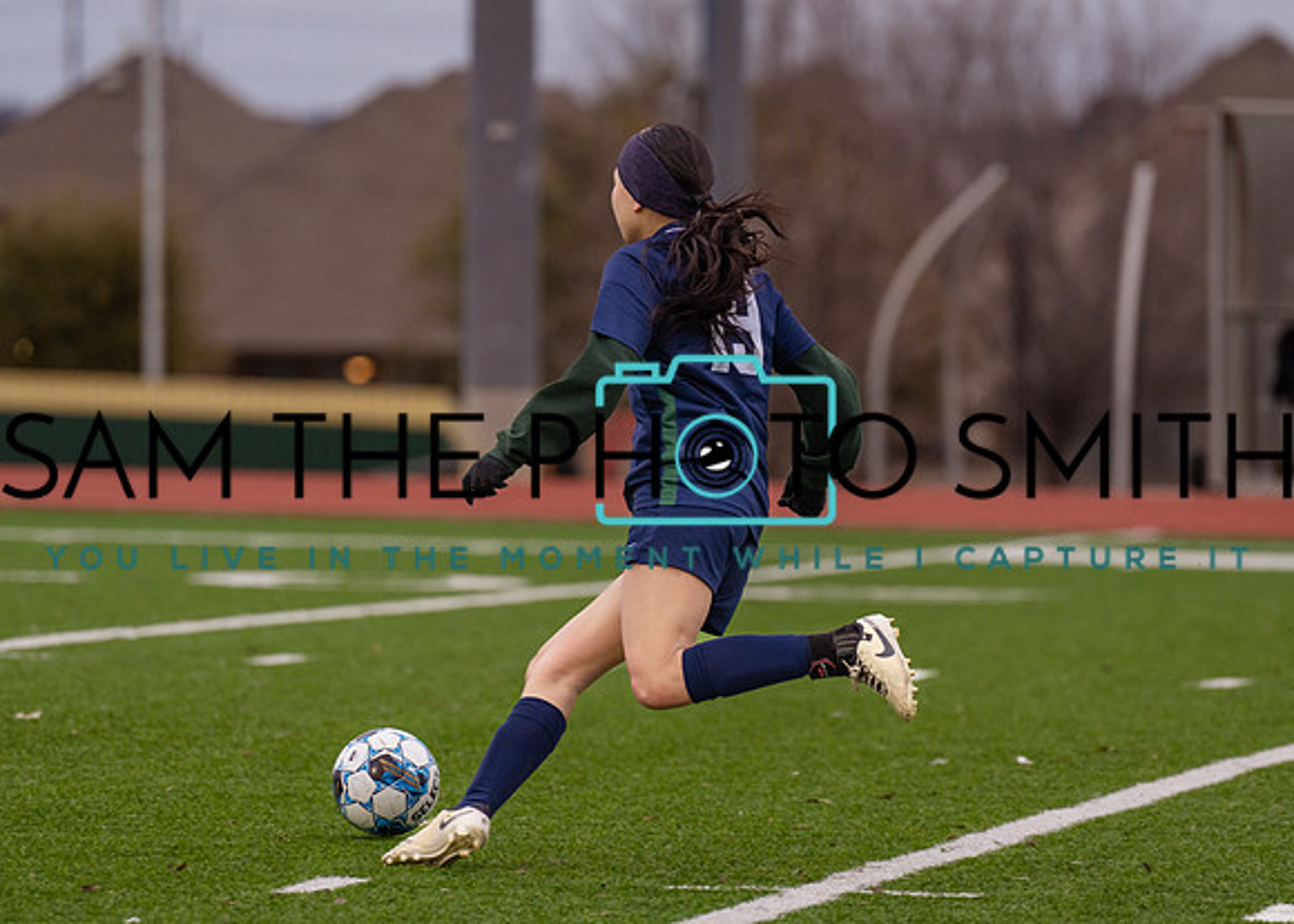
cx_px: 702
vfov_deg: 3.9
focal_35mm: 373
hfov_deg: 5.4
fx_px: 13707
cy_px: 528
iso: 800
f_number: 4
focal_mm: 272
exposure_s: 1/1600
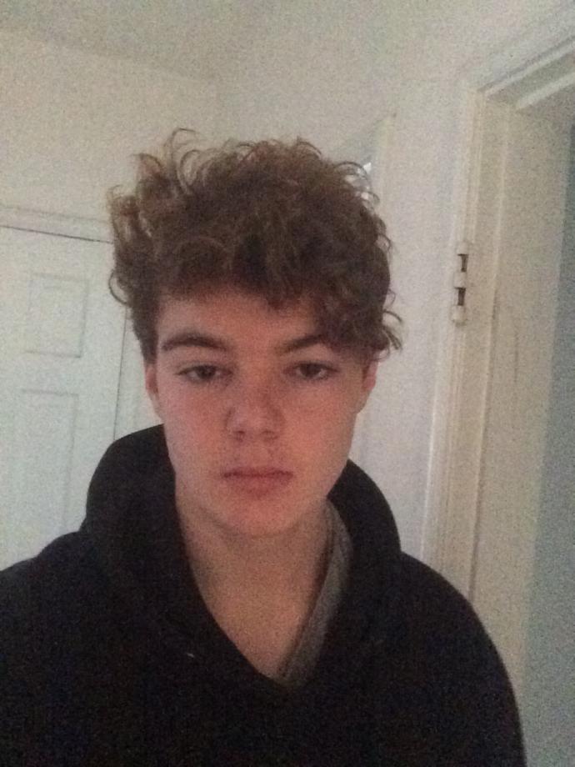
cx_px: 288
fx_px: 687
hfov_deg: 45.4
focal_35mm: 31
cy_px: 384
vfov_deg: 58.4
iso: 1600
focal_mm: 2.15
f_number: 2.4
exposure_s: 1/15
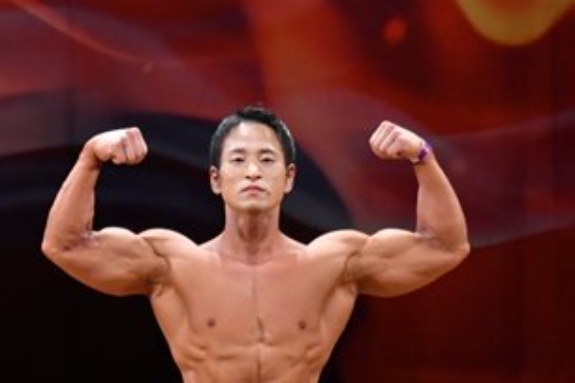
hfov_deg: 3.6
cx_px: 161
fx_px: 9103
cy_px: 483
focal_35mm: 570
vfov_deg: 2.4
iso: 4000
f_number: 5.6
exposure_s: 1/400
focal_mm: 150
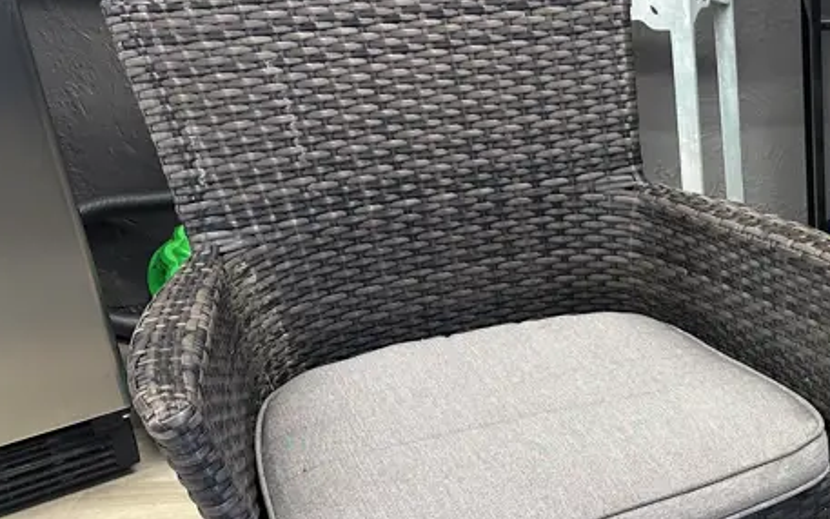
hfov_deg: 31.6
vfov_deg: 22.5
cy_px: 392
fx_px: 1290
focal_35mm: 57
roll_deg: -0.2
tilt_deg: -27.3
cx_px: 915
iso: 160
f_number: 1.78
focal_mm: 6.86
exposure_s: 1/50
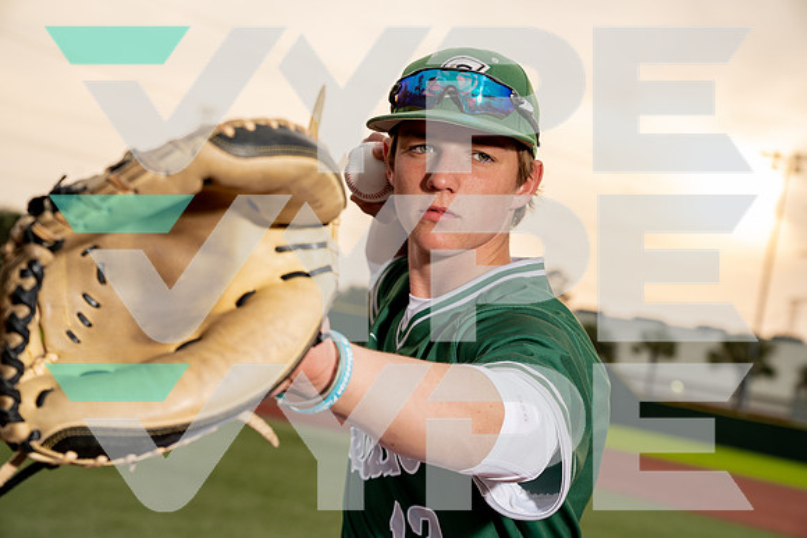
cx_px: 404
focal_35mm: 70
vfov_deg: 19.5
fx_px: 1569
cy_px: 269
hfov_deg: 28.8
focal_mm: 70
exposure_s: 1/250
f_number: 5.6
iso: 250
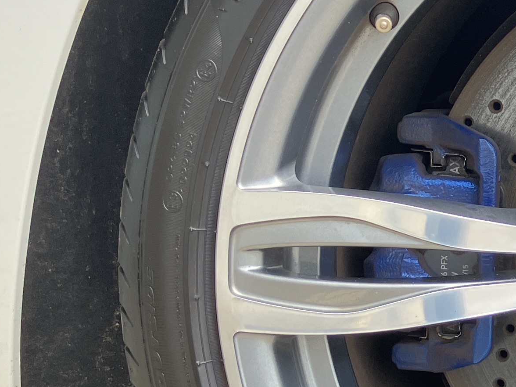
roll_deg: +2.4
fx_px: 1431
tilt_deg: -4.9
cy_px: 205
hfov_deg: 18.7
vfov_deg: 15.4
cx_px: 703
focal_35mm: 96
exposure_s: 1/172
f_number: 1.8
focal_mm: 3.99
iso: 40
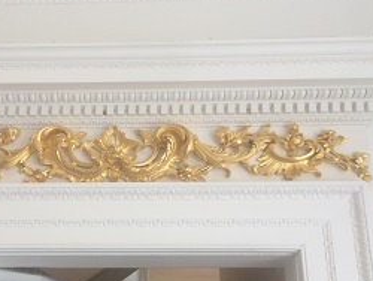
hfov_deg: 37.0
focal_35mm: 51
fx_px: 550
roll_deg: -2.5
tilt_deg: +19.8
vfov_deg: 28.2
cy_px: 212
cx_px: 121
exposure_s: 1/50
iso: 40
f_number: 2.2
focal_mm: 4.15
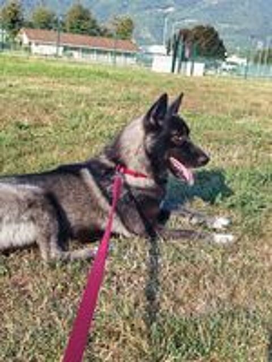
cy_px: 181
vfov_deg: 36.2
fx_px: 555
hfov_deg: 27.5
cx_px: 136
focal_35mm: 53
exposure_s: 1/350
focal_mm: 6.12
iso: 50
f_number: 1.9
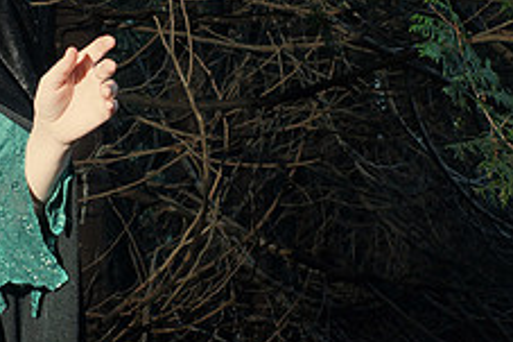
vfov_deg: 14.8
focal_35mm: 92
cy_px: 105
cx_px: 158
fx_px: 1310
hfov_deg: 22.0
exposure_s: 1/100
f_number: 5
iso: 400
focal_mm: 24
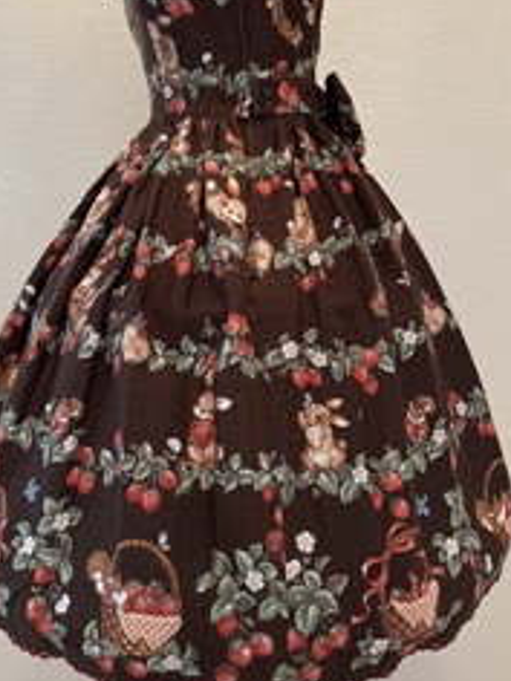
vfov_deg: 48.1
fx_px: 748
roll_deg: -0.8
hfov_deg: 37.6
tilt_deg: -5.6
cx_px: 206
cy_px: 225
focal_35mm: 38
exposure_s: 1/60
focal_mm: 6.76
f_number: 1.78
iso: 500
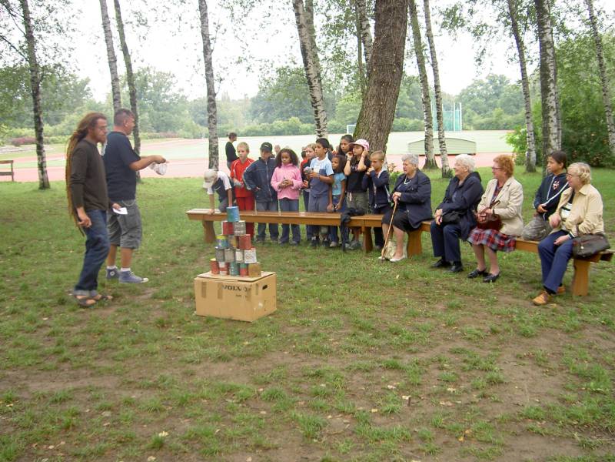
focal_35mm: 39
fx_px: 693
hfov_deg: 47.9
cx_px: 308
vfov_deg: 36.8
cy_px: 231
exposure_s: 1/60
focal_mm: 8
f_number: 2.8
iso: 100
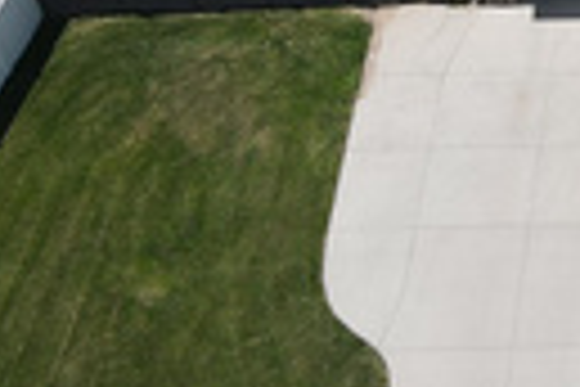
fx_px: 1998
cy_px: -194
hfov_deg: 15.1
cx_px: 908
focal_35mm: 124
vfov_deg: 10.7
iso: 110
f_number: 2.8
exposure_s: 1/800
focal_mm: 4.5
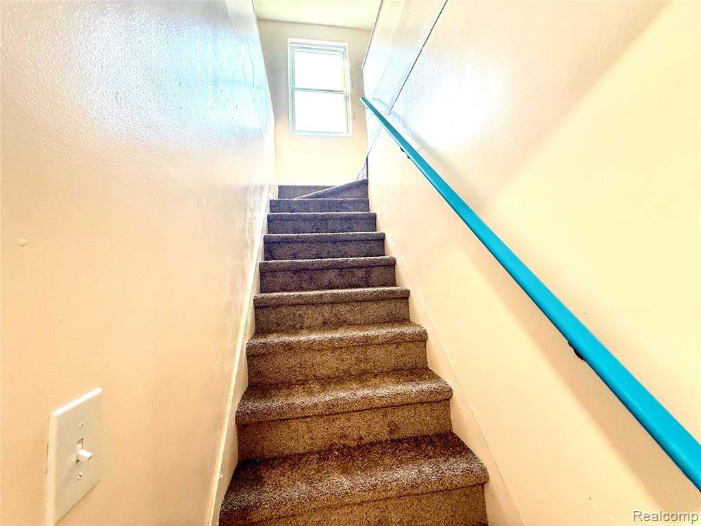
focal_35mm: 14
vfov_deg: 85.7
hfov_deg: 102.1
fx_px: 284
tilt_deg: +4.6
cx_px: 350
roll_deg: +2.9
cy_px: 263
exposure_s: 1/60
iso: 250
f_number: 2.2
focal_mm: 2.22
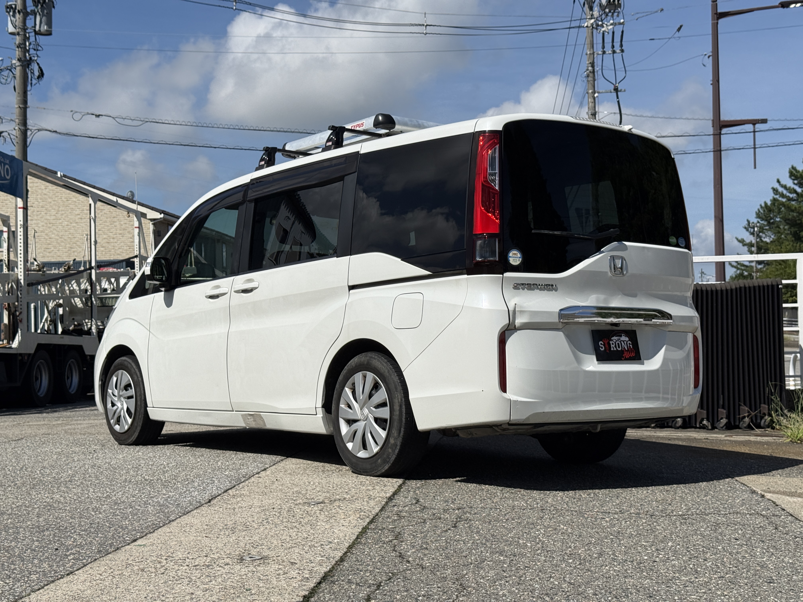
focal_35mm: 48
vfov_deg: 30.3
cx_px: 402
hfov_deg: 39.7
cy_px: 301
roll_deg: +1.3
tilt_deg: +2.0
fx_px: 1113
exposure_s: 1/11364
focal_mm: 6.76
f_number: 1.78
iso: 64
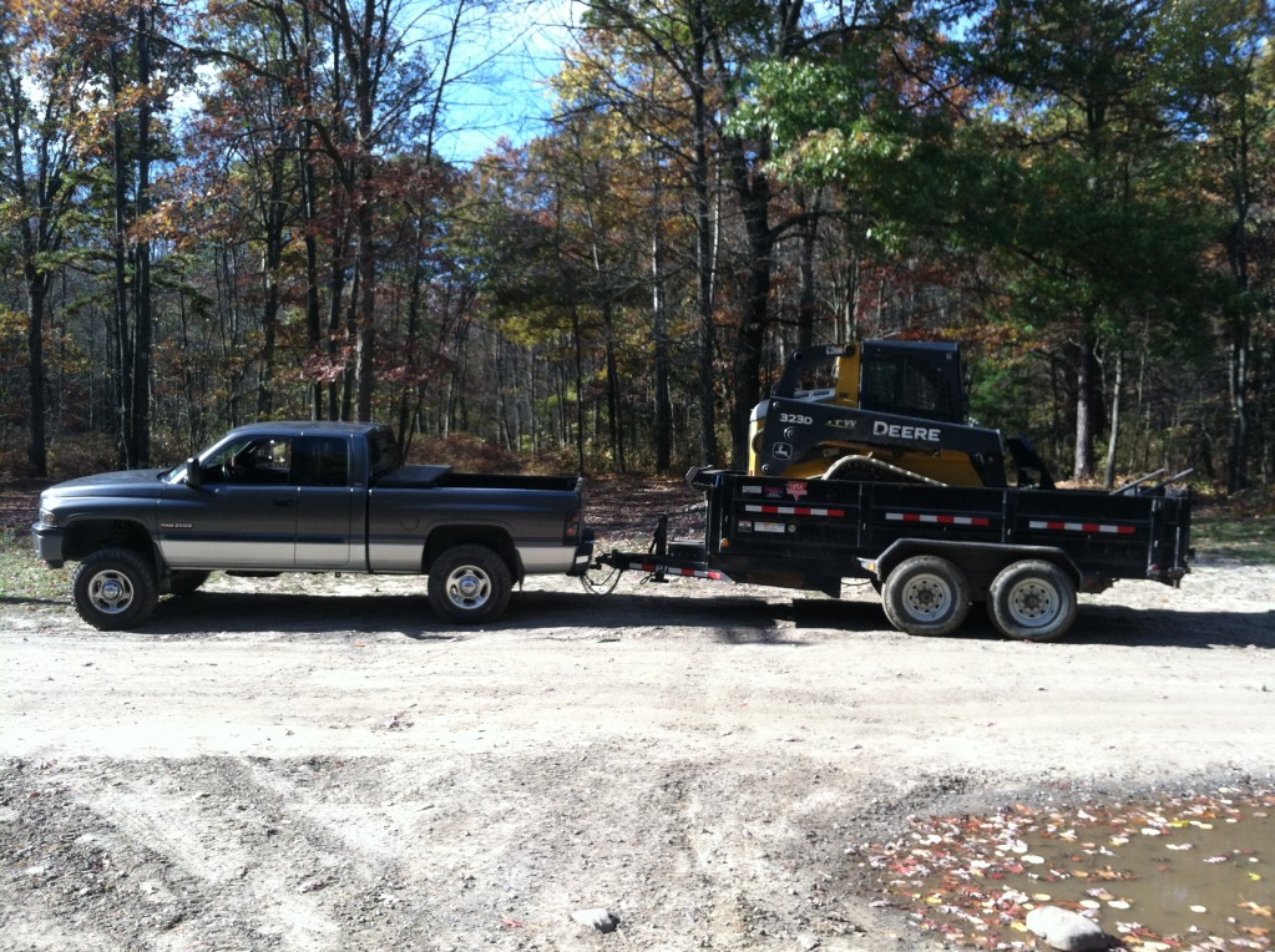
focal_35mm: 35
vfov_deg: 40.6
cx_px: 638
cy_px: 476
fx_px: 1287
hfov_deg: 52.7
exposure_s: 1/361
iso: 80
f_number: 2.8
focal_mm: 3.9
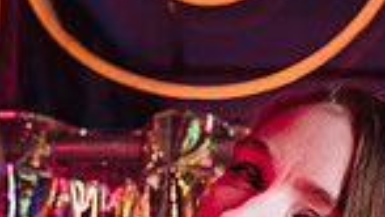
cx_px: 440
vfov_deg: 8.6
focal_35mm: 134
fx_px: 1369
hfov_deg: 15.5
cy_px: 443
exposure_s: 1/60
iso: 160
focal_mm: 32
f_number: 4
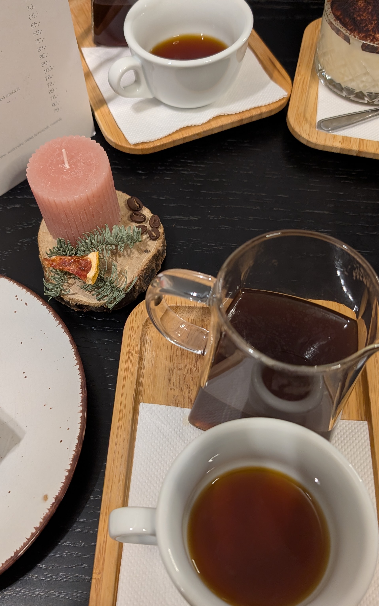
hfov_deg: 37.1
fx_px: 562
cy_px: 304
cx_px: 150
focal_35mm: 34
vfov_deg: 56.7
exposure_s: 1/23.8
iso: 229
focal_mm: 6.9
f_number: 1.68
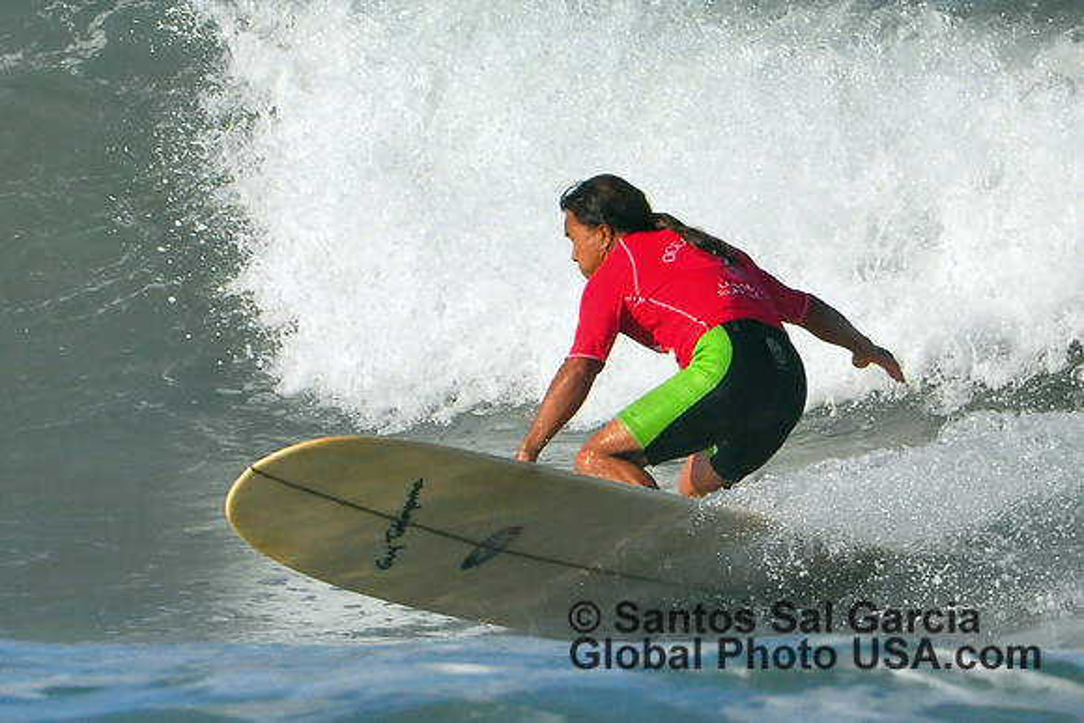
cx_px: 542
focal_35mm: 825
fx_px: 24846
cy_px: 362
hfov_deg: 2.5
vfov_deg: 1.7
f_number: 10
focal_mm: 550
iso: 1250
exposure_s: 1/2500
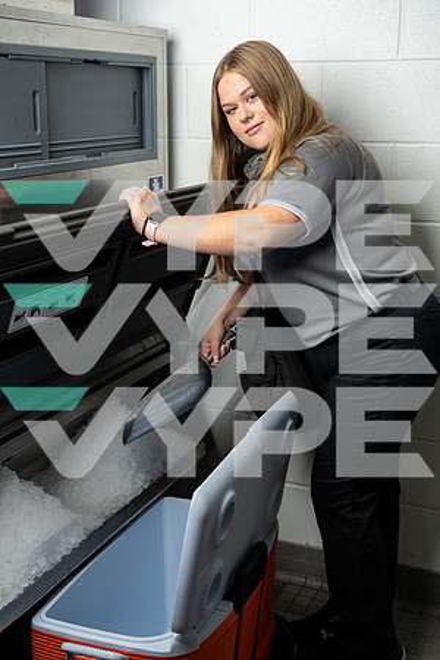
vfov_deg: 38.9
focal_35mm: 51
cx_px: 220
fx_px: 935
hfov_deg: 26.5
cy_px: 330
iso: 250
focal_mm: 51
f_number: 4.5
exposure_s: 1/250
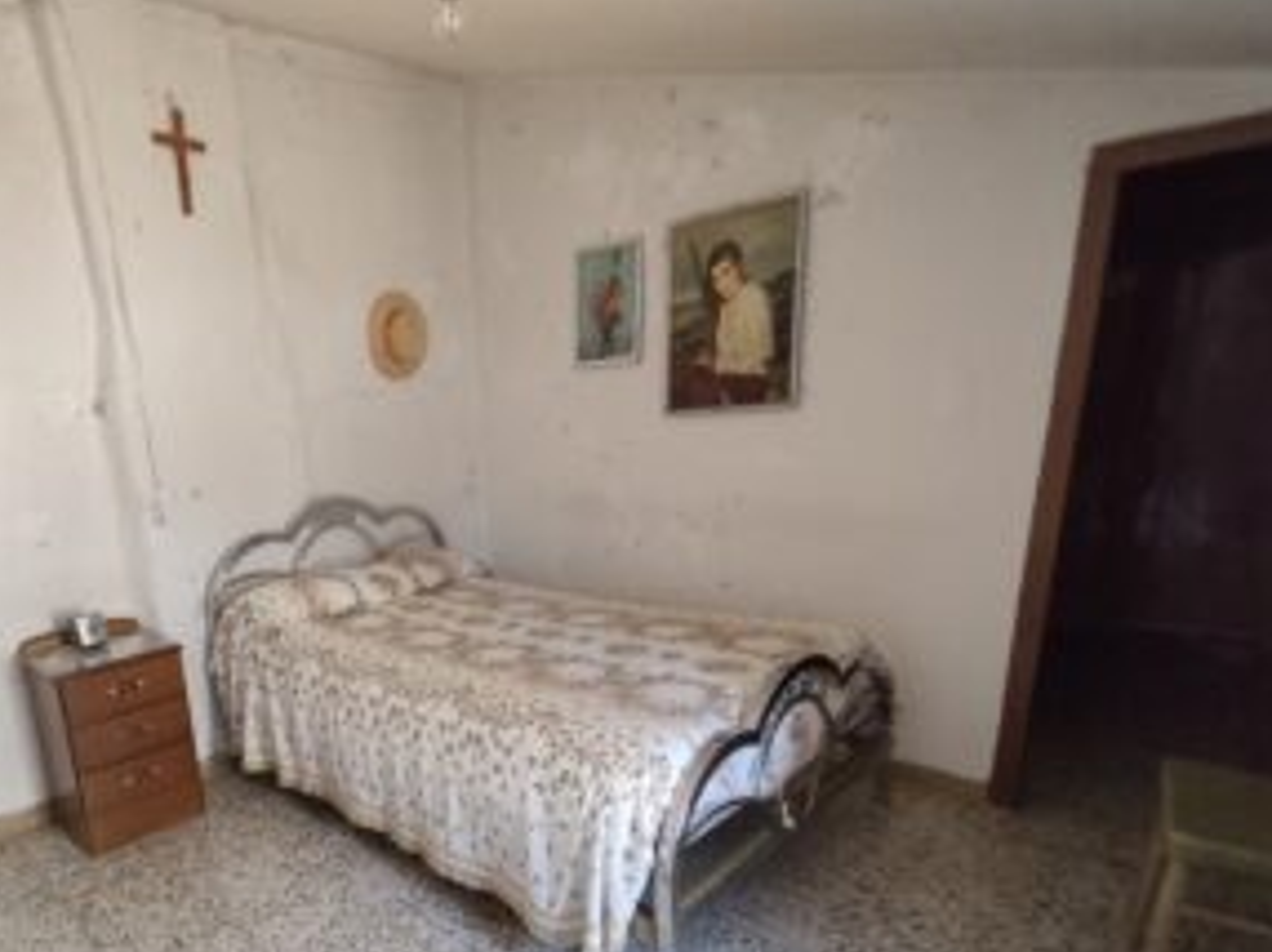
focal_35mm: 21
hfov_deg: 76.6
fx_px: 771
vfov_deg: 61.6
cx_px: 427
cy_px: 645
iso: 500
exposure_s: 1/50
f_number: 2.2
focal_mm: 1.65
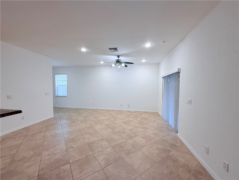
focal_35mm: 14
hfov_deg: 102.1
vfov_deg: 85.7
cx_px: 120
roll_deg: -0.9
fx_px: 97
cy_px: 90
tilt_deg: -3.1
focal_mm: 2.22
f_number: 2.2
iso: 160
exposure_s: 1/120
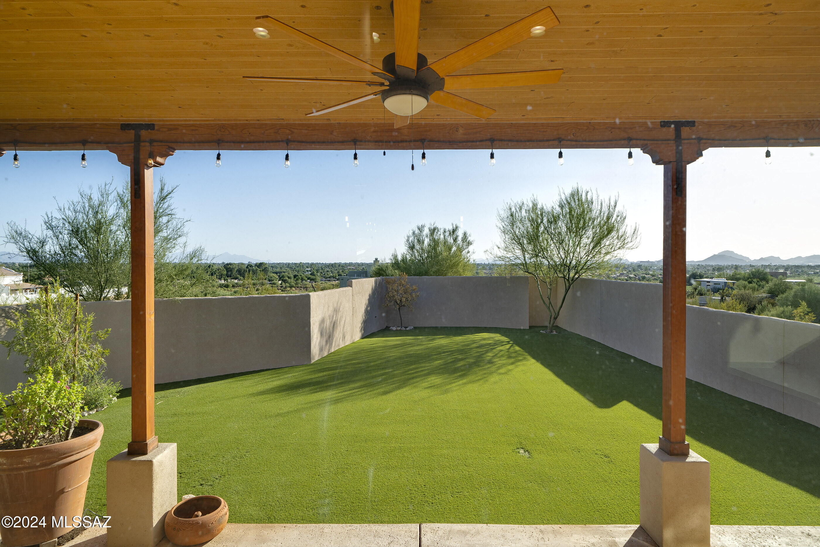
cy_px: 274
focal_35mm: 19
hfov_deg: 86.9
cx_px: 410
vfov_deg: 64.5
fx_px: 433
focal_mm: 19
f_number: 9
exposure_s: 1/60
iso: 100
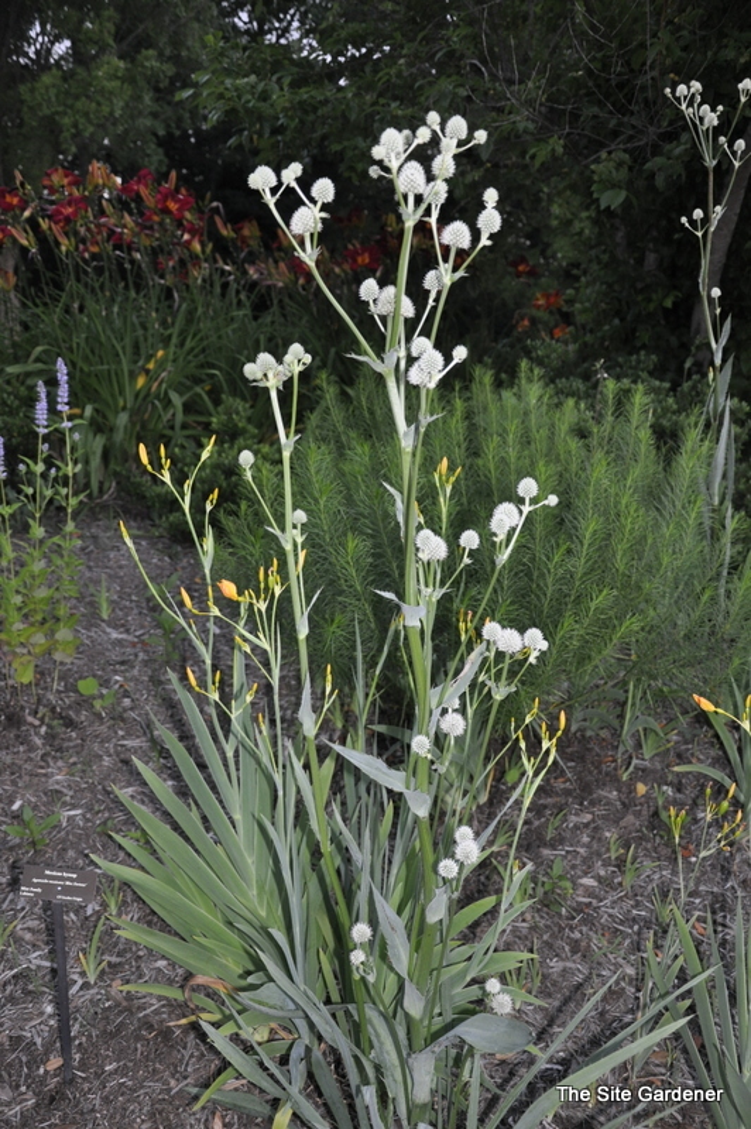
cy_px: 564
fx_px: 1034
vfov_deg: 57.3
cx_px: 376
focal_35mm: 33
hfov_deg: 39.9
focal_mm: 22
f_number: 3.8
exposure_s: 1/60
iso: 800
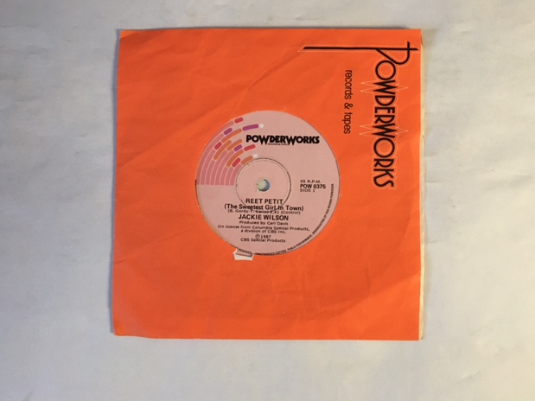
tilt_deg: -85.4
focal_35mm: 30
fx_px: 464
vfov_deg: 46.8
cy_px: 195
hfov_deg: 60.0
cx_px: 268
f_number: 2.2
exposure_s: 1/20
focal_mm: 4.15
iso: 200
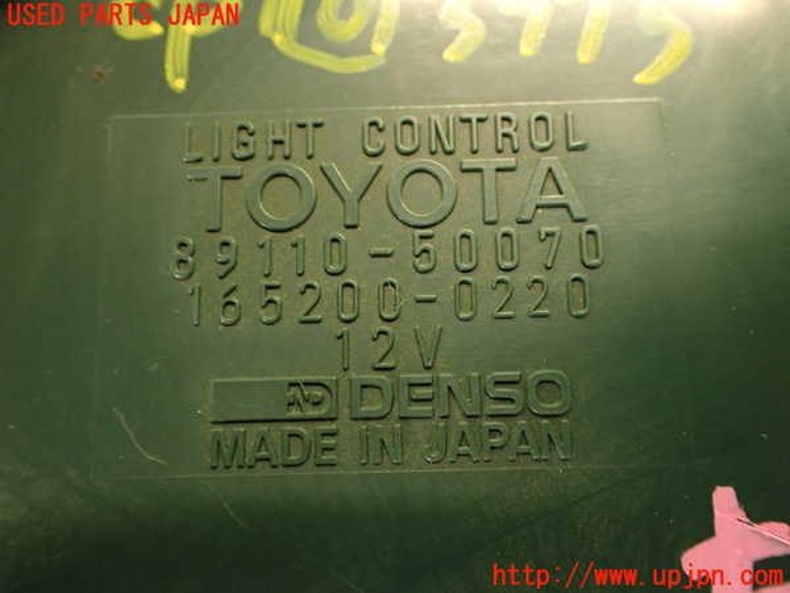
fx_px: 730
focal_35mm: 32
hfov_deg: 56.8
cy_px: 296
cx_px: 395
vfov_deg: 44.2
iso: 400
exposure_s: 1/30
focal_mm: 5.79
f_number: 2.4
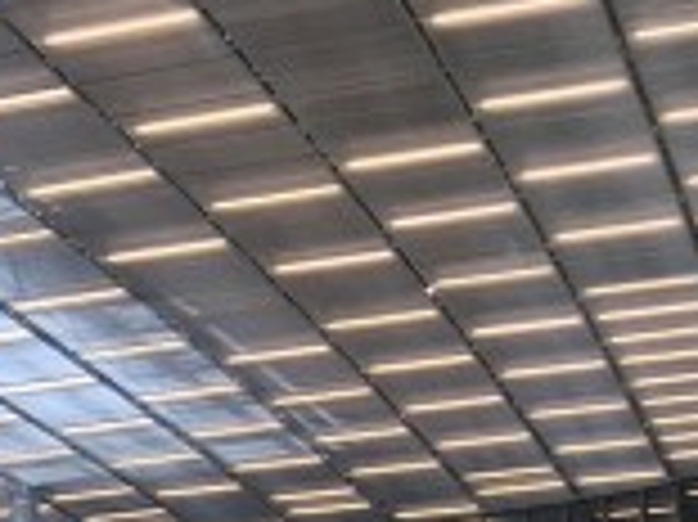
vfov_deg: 8.5
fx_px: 3244
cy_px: 1210
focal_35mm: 161
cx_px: -1144
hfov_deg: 10.2
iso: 40
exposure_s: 1/120
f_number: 1.8
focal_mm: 3.98
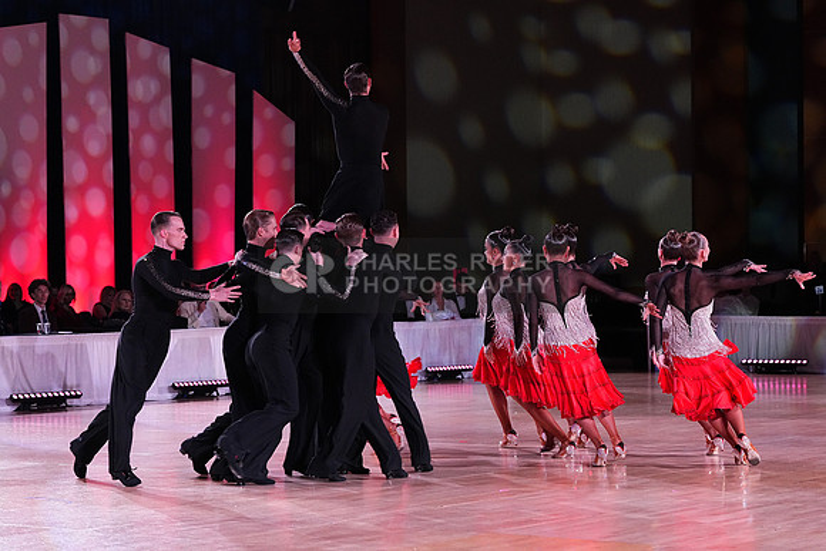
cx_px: 413
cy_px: 276
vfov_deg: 14.7
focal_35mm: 93
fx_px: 2134
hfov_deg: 21.9
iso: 5000
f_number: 5
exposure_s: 1/320
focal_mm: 93
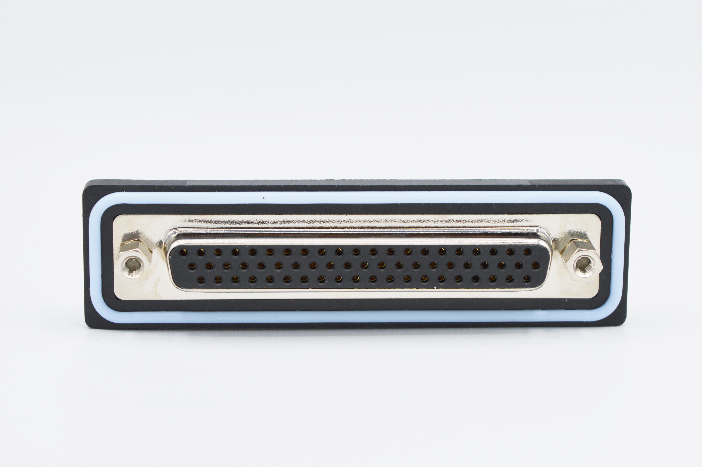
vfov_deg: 16.5
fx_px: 1607
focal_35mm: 82
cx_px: 351
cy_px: 234
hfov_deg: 24.6
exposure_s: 1/250
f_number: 8
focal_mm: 55
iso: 100
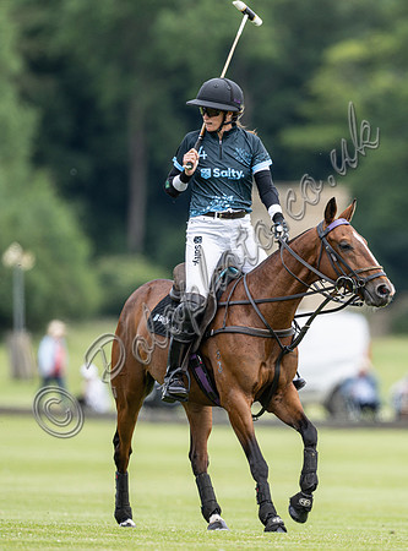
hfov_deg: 1.9
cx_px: 260
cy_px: 287
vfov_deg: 2.6
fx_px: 12095
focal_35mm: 763
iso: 250
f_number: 4.5
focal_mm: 500
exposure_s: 1/1250
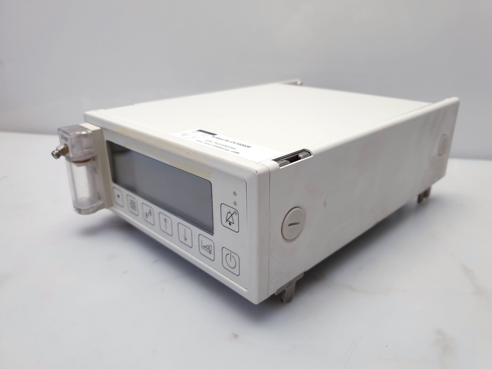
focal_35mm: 26
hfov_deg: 67.3
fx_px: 370
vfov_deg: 53.1
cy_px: 184
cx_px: 246
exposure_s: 1/100
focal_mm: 4.3
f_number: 1.5
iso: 50
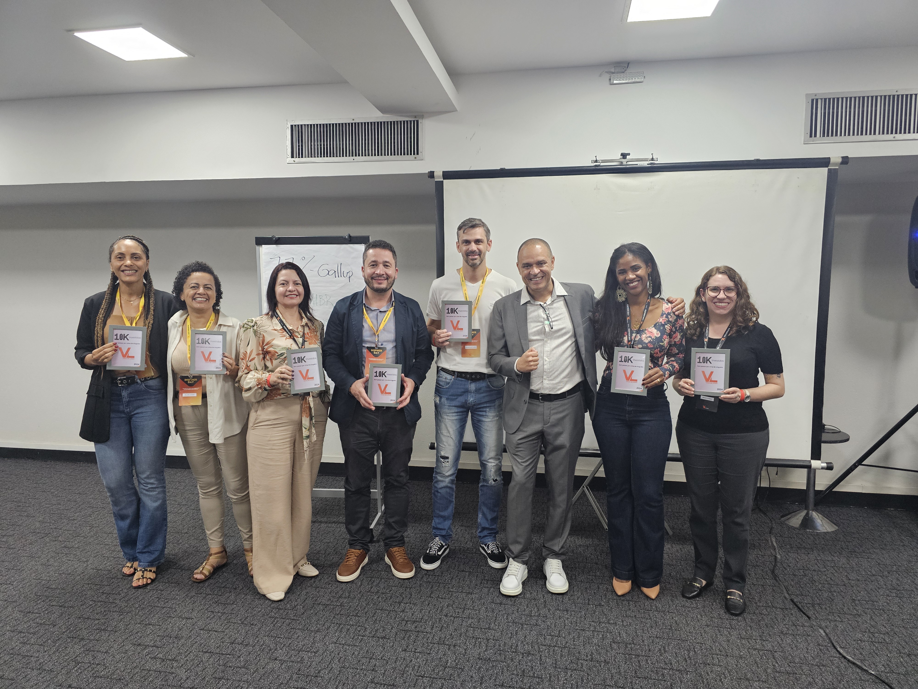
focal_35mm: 23
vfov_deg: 58.9
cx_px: 459
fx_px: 610
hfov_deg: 73.9
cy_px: 344
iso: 320
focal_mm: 6.3
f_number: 1.7
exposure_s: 1/120
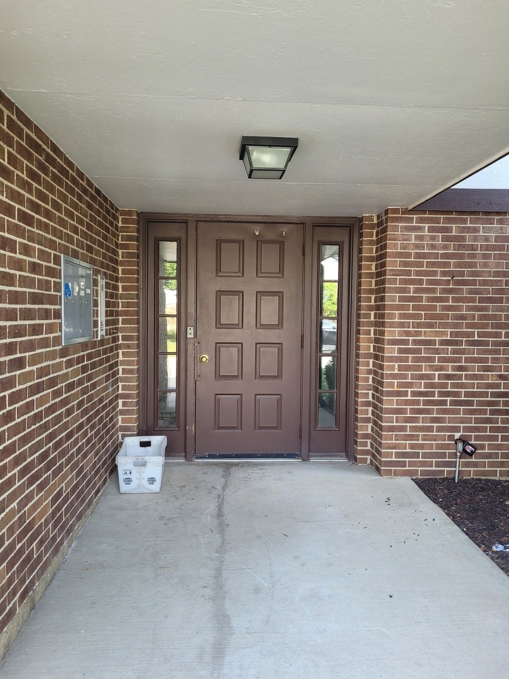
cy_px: 340
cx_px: 254
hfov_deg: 53.1
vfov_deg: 67.3
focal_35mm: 26
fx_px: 510
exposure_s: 1/120
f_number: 1.8
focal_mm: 5.4
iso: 80
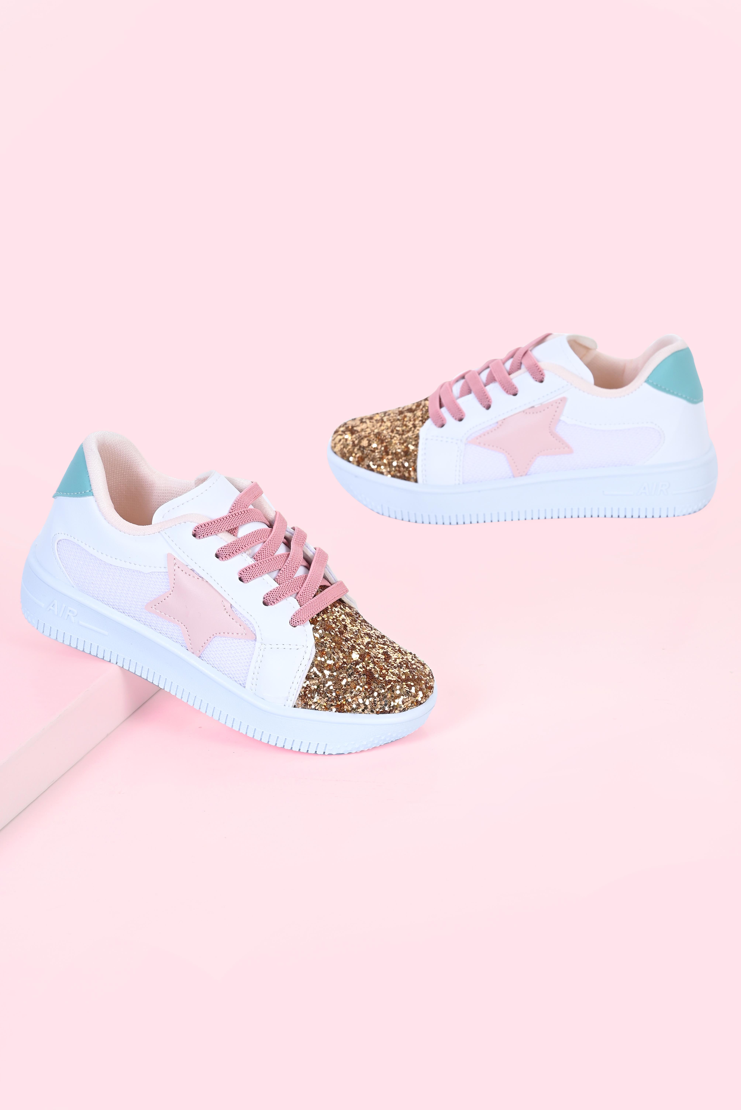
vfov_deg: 19.8
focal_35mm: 103
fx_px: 3177
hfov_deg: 13.3
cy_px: 555
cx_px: 370
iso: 200
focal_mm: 103
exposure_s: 1/125
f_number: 14
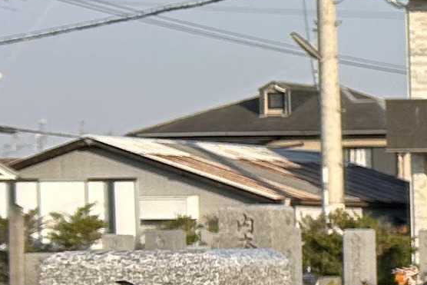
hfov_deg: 7.9
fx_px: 2325
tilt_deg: -1.7
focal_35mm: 196
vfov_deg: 7.0
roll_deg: +0.7
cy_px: 290
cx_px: 1546
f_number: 1.5
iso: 50
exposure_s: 1/2353
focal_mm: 5.7
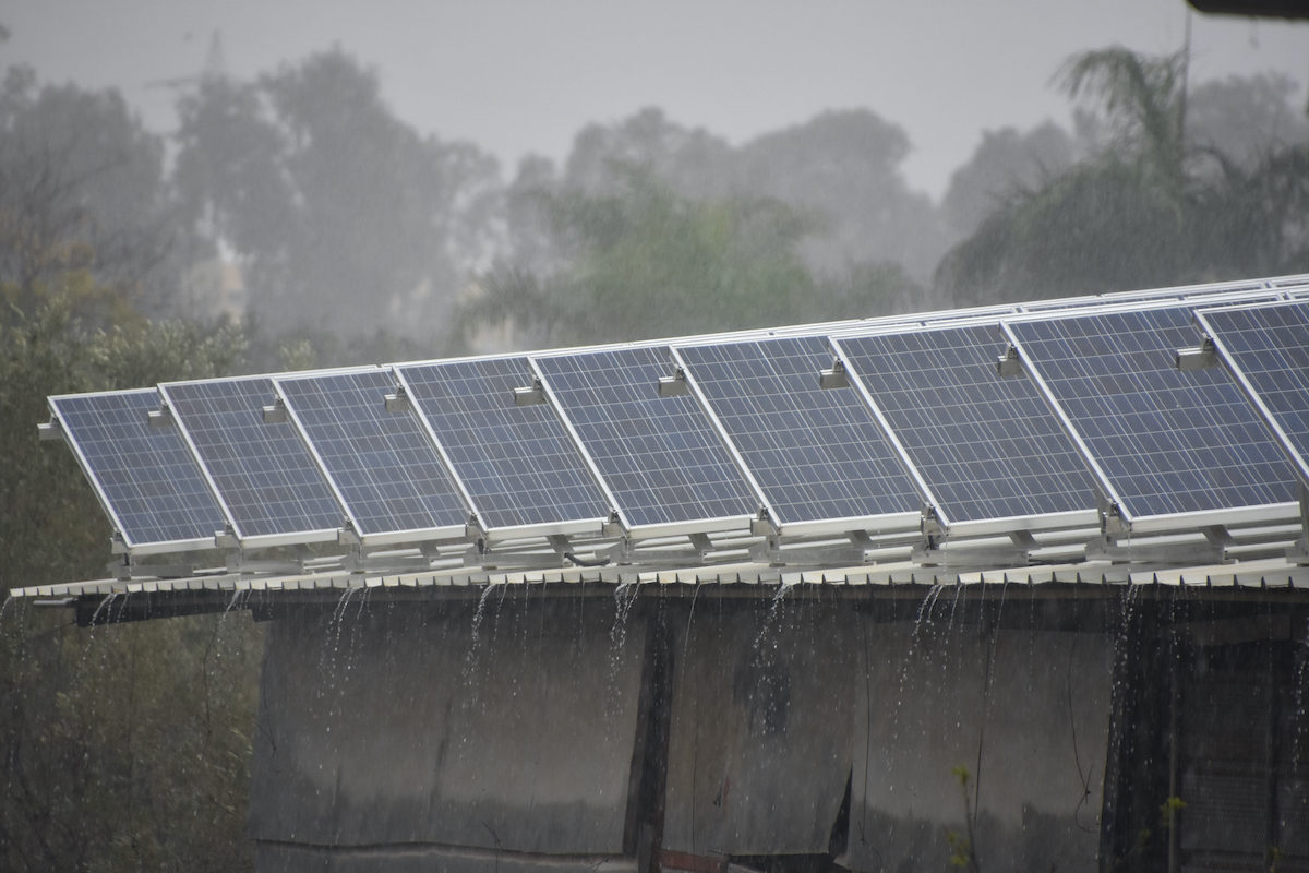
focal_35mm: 420
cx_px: 654
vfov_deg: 3.3
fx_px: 15270
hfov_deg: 4.9
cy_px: 436
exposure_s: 1/250
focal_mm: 280
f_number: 6.3
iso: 800
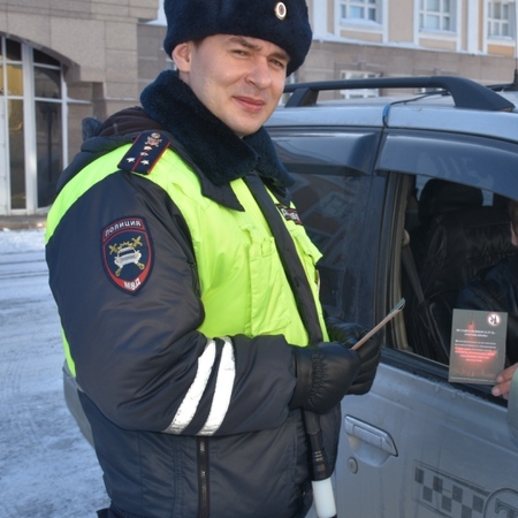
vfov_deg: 29.0
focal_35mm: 59
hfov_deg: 28.6
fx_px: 999
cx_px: 396
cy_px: 221
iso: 100
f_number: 5.6
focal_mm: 26
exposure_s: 1/250
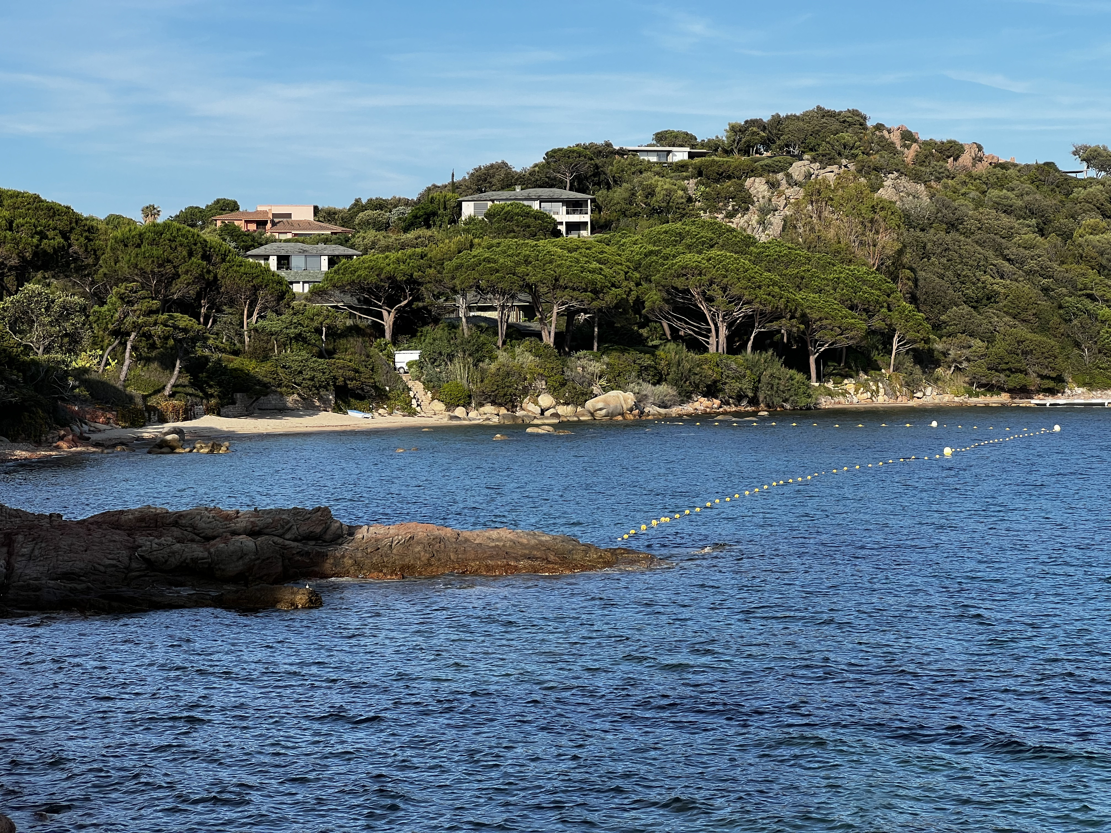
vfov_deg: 19.1
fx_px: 2471
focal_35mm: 77
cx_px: 556
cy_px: 416
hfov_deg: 25.3
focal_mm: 9
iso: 32
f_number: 2.8
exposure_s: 1/490
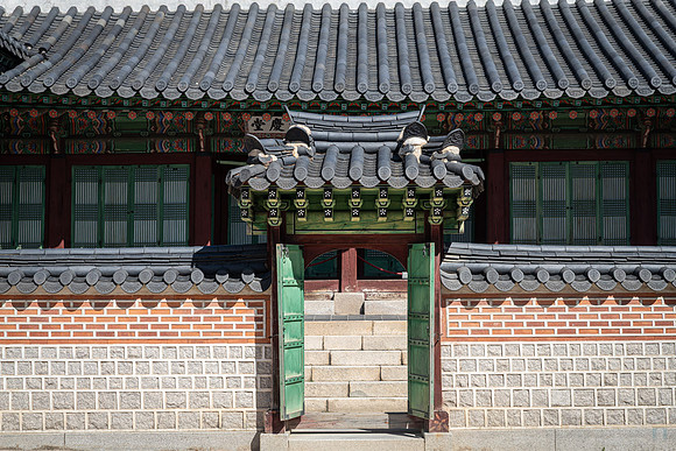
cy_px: 226
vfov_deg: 19.3
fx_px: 1328
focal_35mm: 71
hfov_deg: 28.6
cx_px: 338
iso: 64
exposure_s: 1/400
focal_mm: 70
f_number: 5
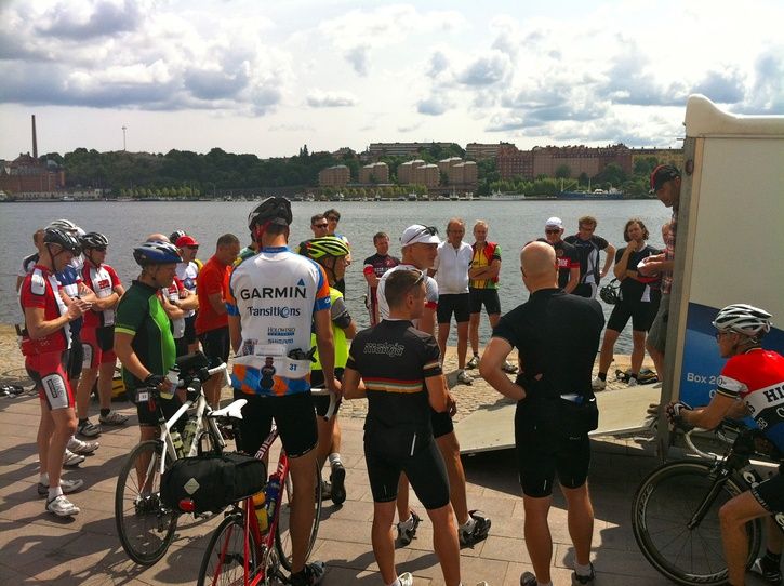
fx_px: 792
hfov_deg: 52.7
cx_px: 392
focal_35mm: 35
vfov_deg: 40.6
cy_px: 293
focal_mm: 3.85
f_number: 2.8
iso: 80
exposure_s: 1/1676
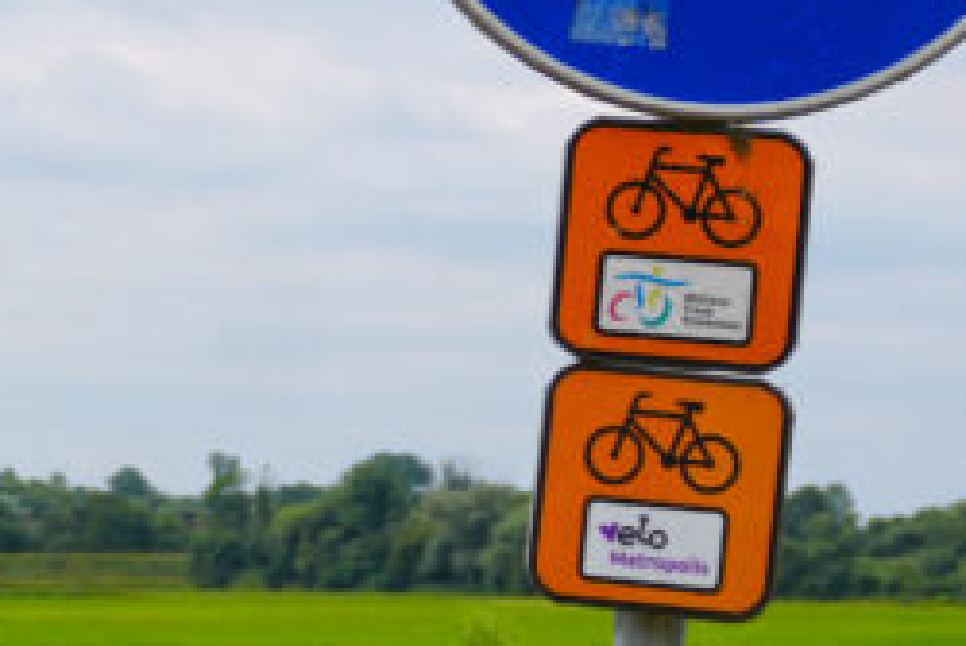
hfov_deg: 9.8
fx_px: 5451
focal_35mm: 203
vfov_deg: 6.8
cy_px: 420
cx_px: -583
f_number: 5.6
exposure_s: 1/800
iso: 100
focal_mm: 33
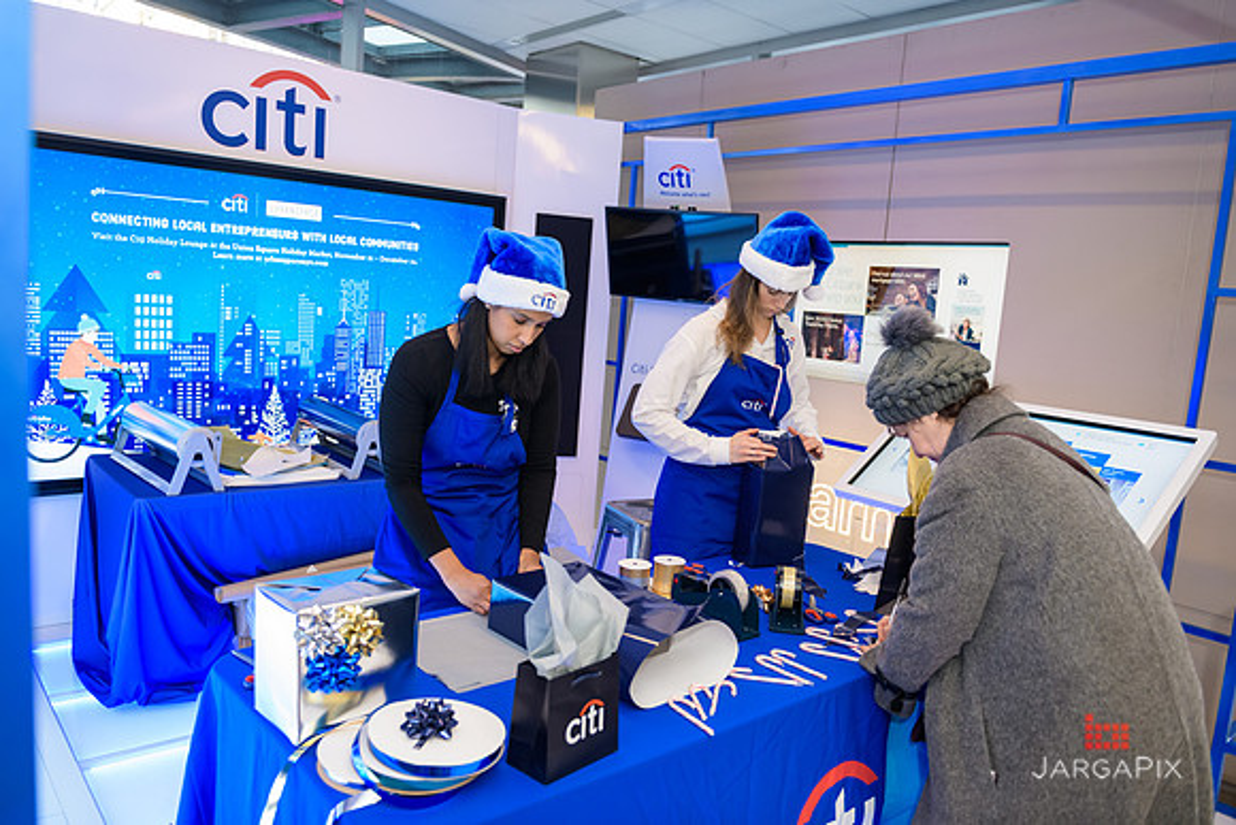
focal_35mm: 27
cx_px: 618
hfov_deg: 67.4
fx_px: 927
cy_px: 412
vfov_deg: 48.0
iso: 800
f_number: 3.2
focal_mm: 27
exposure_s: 1/125
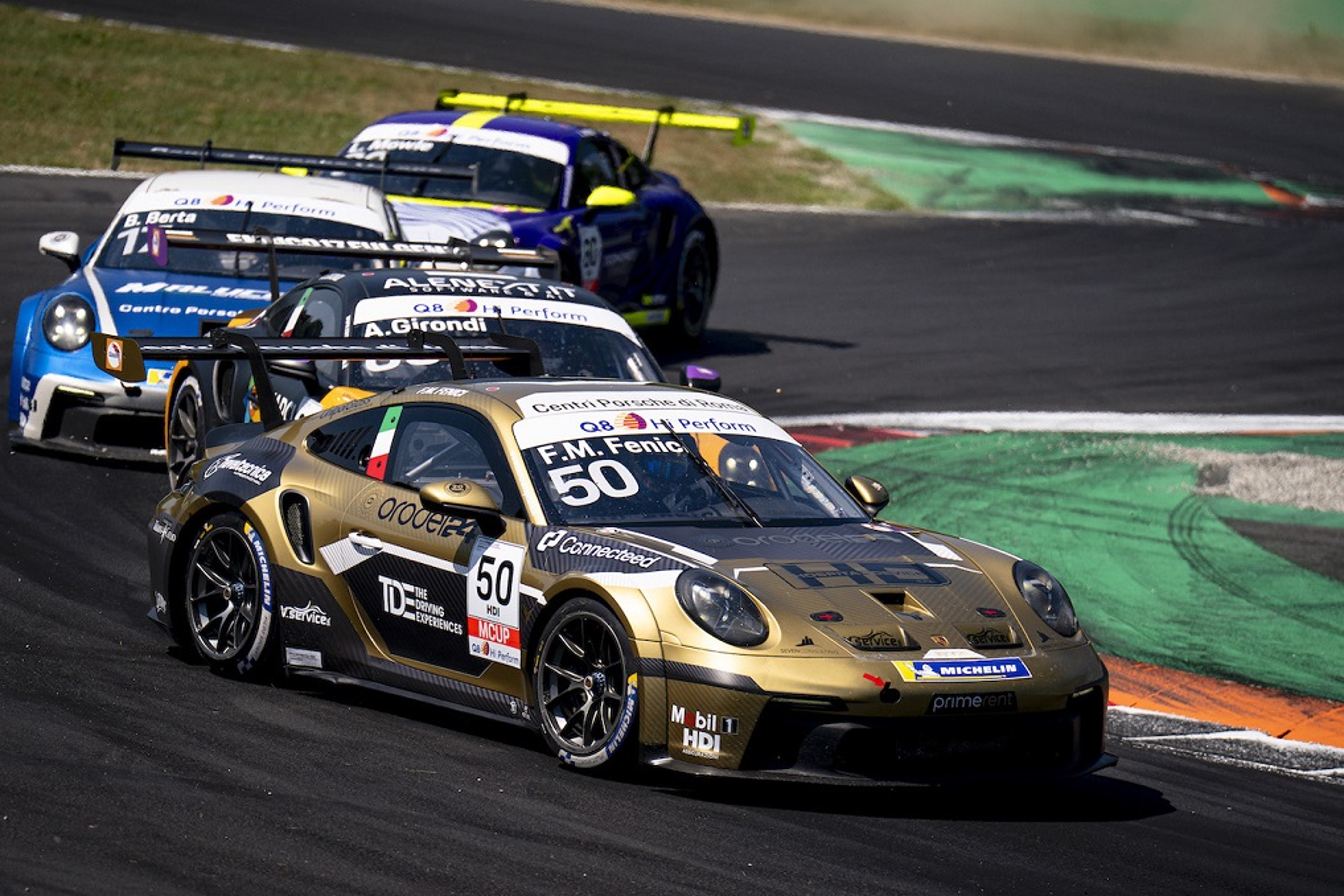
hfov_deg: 9.0
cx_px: 638
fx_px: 8527
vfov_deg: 6.0
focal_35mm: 228
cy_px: 476
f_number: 2.8
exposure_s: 1/4000
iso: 100
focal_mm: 200
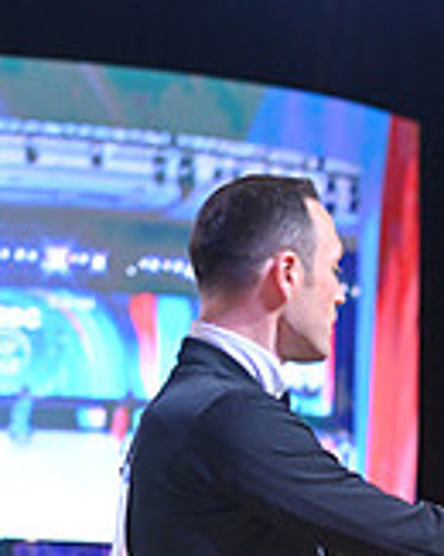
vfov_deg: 5.8
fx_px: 5398
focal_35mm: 328
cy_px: 832
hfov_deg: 4.7
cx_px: 637
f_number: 4
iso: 2000
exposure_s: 1/250
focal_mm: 98
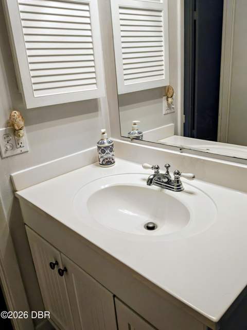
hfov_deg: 54.9
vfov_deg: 69.4
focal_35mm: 25
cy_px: 165
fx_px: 238
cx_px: 124
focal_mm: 4.68
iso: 369
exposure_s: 1/120
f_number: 1.7
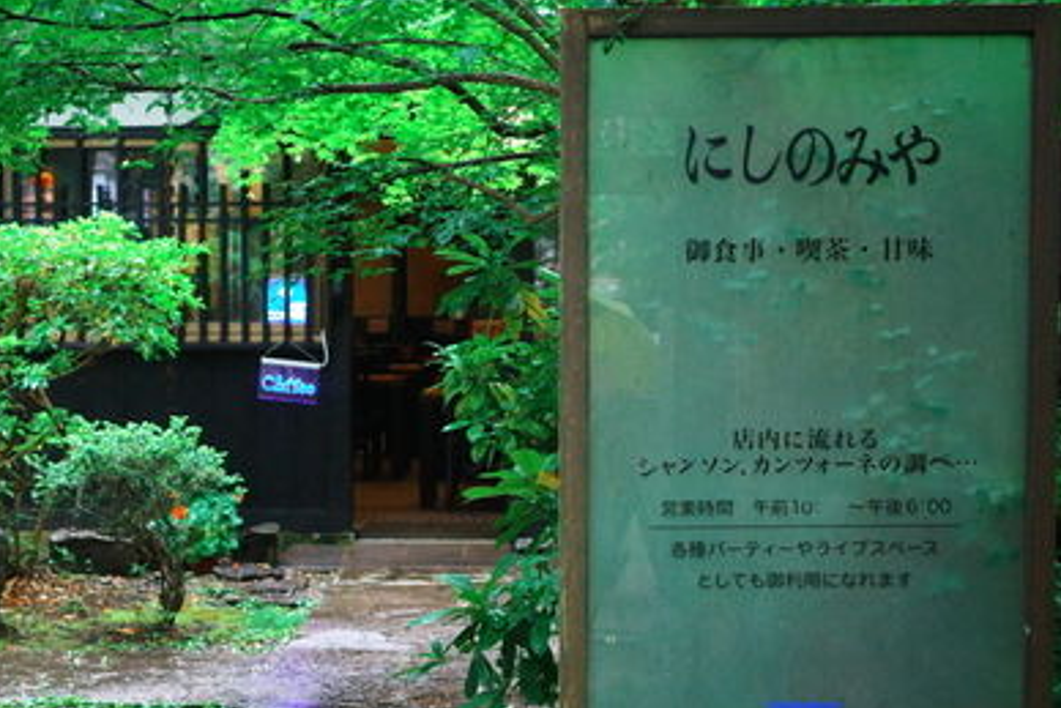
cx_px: 384
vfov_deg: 16.3
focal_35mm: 84
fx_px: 2476
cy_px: 452
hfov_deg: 24.1
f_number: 2.8
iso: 3200
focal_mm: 26
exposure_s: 1/60
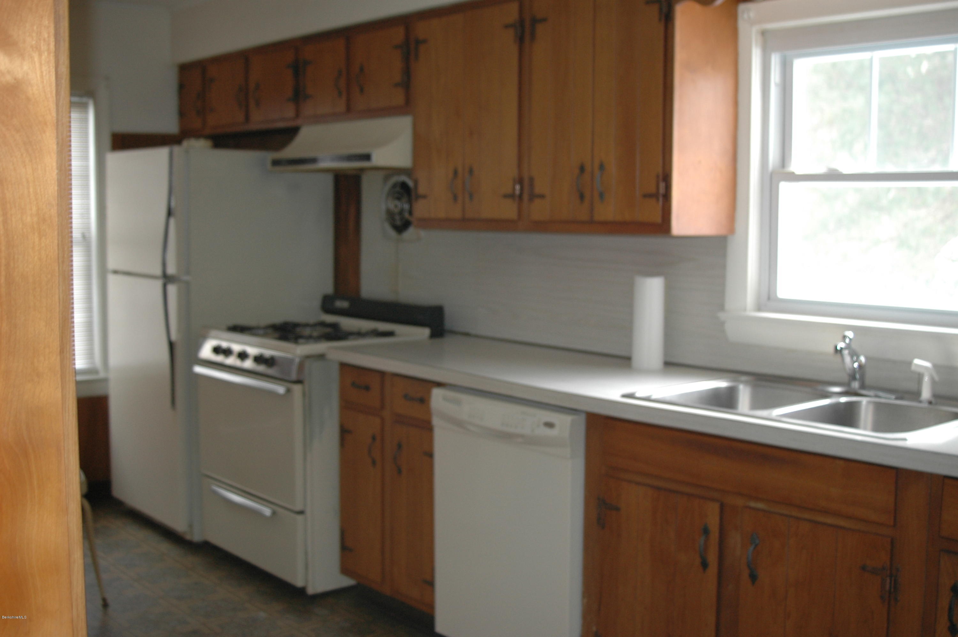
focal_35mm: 42
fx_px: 1117
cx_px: 479
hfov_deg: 46.4
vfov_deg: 31.8
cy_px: 318
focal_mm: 28
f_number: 3.5
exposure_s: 1/80
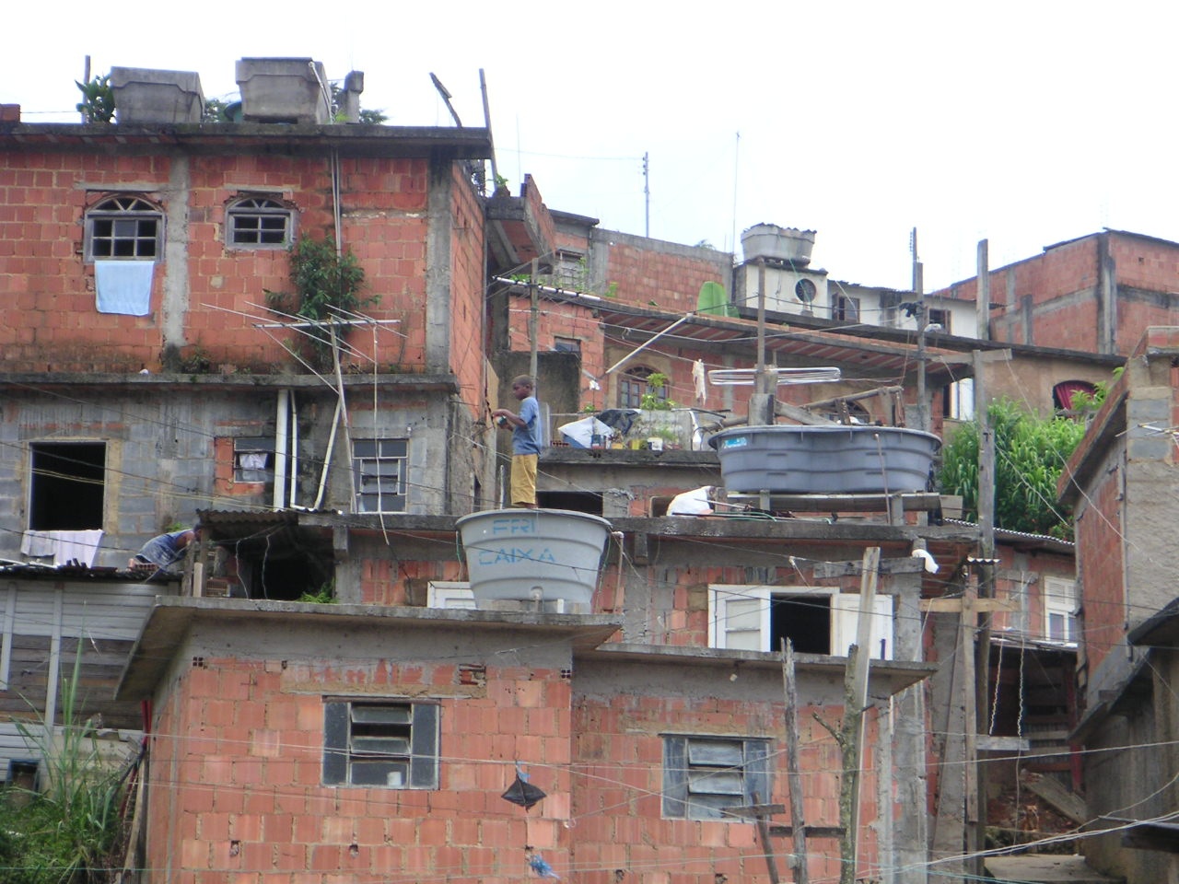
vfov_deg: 13.3
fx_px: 3781
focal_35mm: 111
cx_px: 590
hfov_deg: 17.7
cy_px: 442
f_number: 3.6
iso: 50
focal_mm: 17.1
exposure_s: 1/250
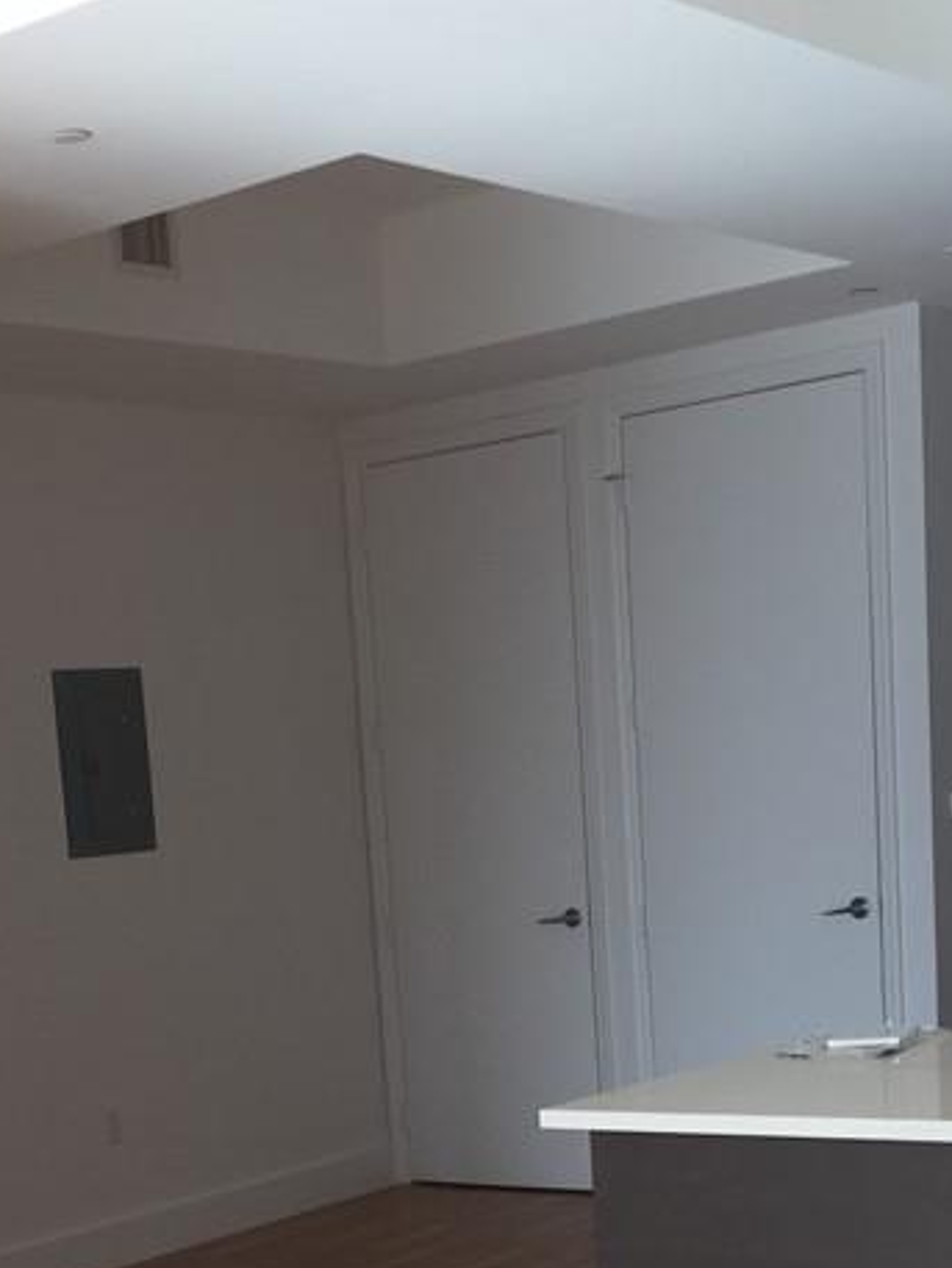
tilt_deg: -10.8
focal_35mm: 65
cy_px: 1237
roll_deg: +5.0
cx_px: 233
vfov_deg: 28.2
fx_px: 2382
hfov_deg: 22.4
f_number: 2.2
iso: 32
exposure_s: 1/127
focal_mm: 4.15
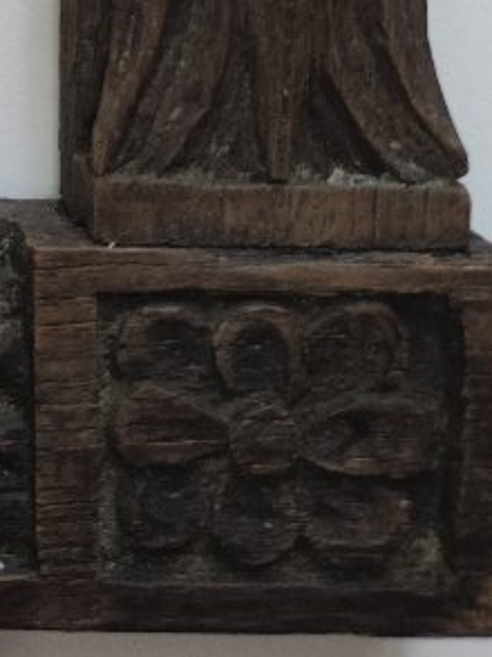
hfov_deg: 13.2
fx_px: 1936
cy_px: -413
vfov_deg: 16.9
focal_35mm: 102
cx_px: -369
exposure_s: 1/50
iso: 764
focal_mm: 4.7
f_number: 1.79
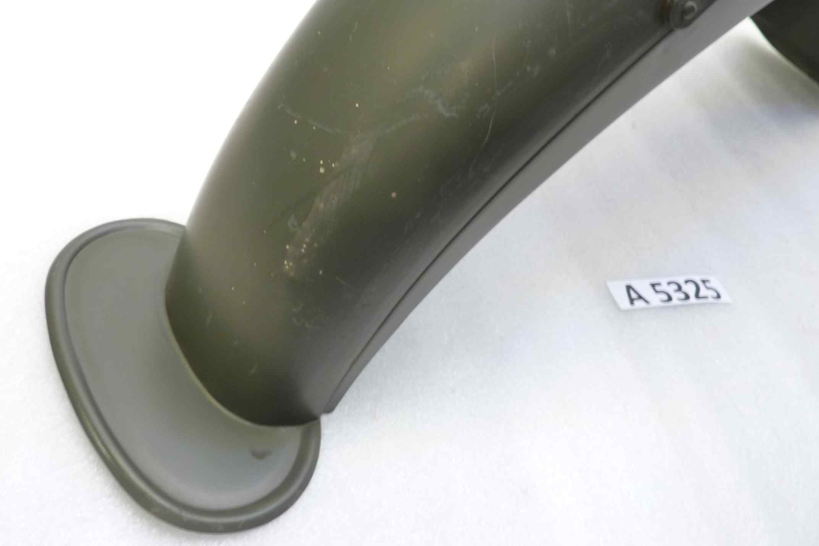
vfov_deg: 42.0
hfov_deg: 59.9
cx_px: 336
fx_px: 705
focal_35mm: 31
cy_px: 204
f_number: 3.3
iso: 125
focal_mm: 4.1
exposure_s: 1/8
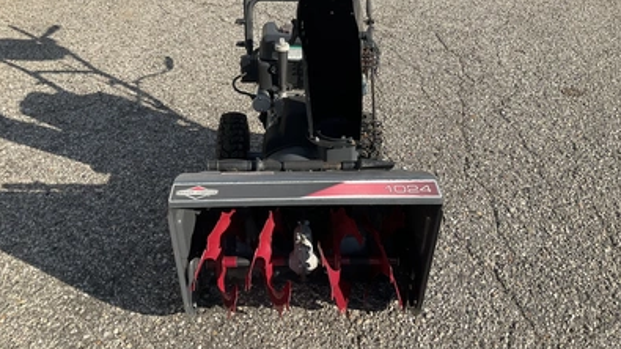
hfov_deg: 61.0
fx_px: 527
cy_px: 118
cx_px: 308
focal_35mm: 32
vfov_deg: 36.3
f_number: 1.8
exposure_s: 1/1195
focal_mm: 3
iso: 25
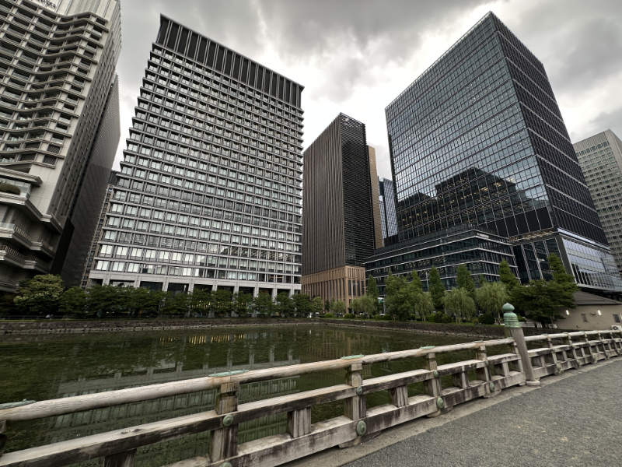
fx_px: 252
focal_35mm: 14
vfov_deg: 85.7
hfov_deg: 102.1
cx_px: 311
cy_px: 234
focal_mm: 2.2
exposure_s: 1/99
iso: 50
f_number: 2.2
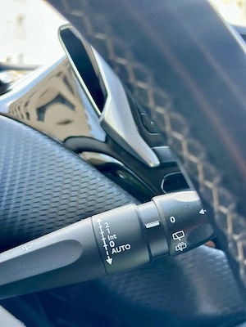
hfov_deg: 30.3
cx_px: 123
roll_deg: -0.8
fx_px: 455
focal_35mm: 48
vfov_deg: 39.7
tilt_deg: -5.5
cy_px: 164
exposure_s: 1/121
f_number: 1.78
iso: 80
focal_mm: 6.86
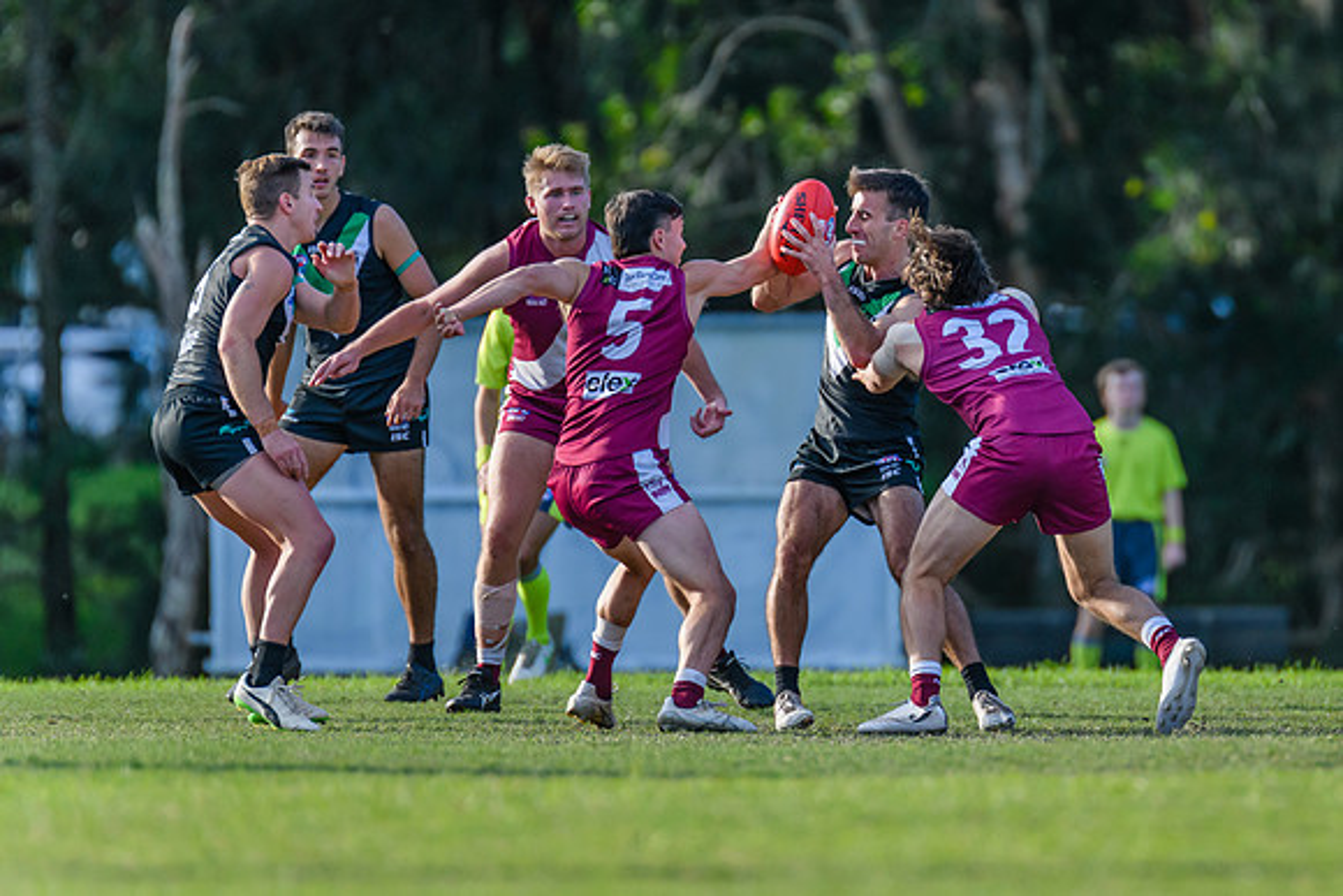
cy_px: 428
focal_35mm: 591
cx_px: 968
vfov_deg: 2.3
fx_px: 22056
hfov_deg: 3.5
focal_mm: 380
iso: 1250
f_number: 4
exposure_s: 1/2500
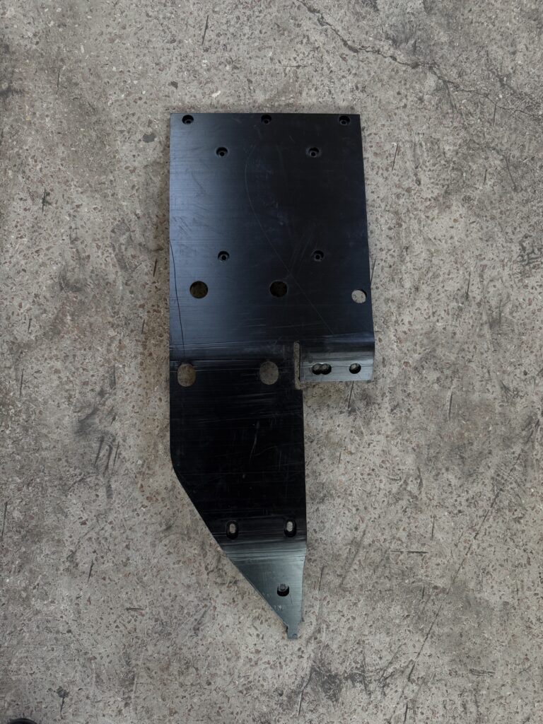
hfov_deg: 56.8
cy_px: 362
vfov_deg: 71.6
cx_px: 272
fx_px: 502
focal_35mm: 24
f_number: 1.78
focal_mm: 6.76
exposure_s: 1/74
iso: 200
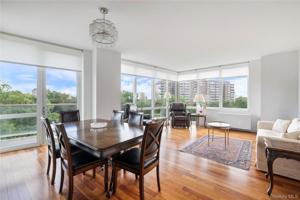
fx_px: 133
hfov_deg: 96.7
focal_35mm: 16
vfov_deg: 73.7
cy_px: 100
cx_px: 150
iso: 320
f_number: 6.3
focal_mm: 16
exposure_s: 1/10
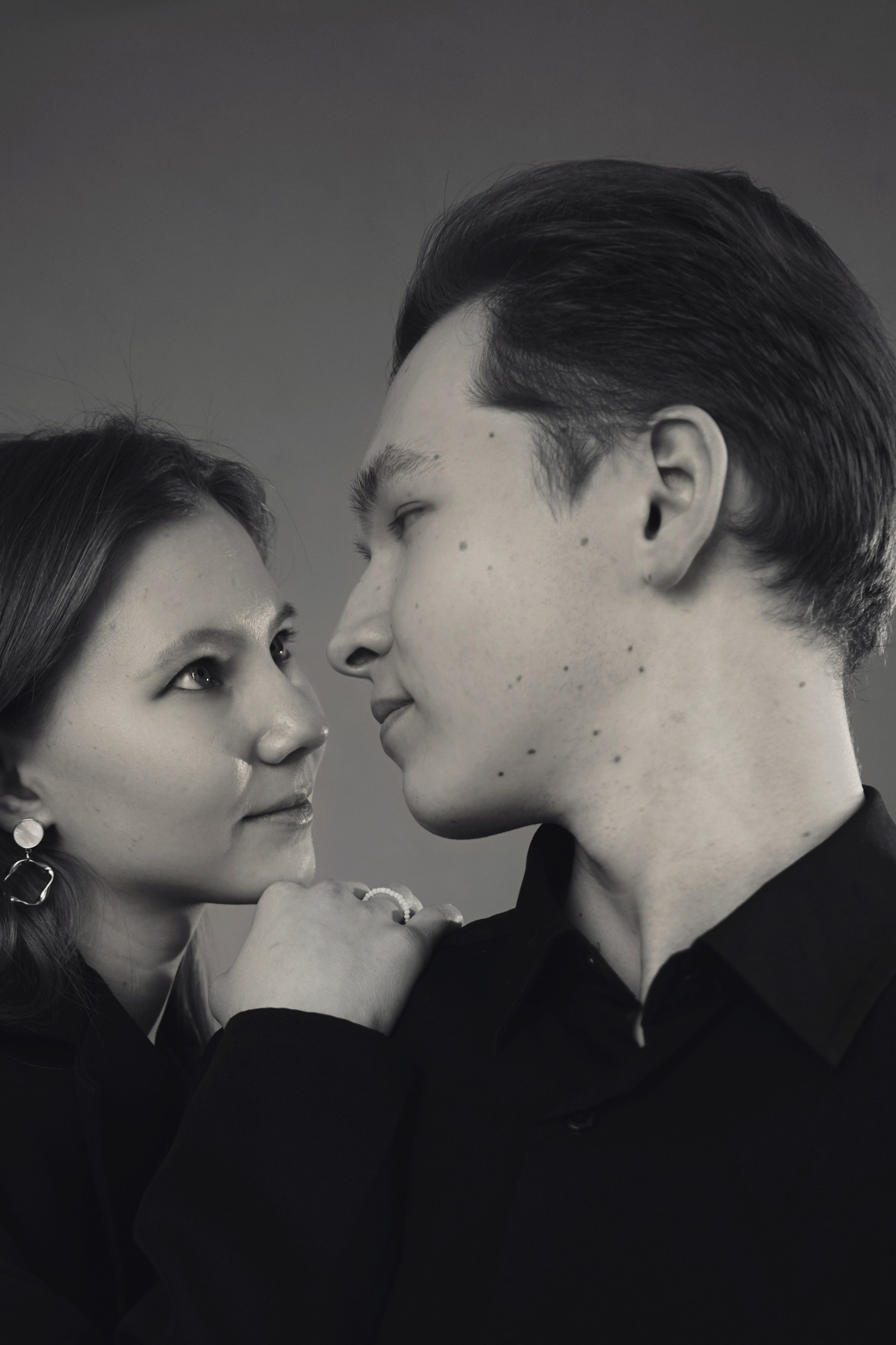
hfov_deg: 30.4
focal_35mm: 44
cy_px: 862
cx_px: 371
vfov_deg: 44.0
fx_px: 1643
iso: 250
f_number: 3.5
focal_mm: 29
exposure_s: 1/160
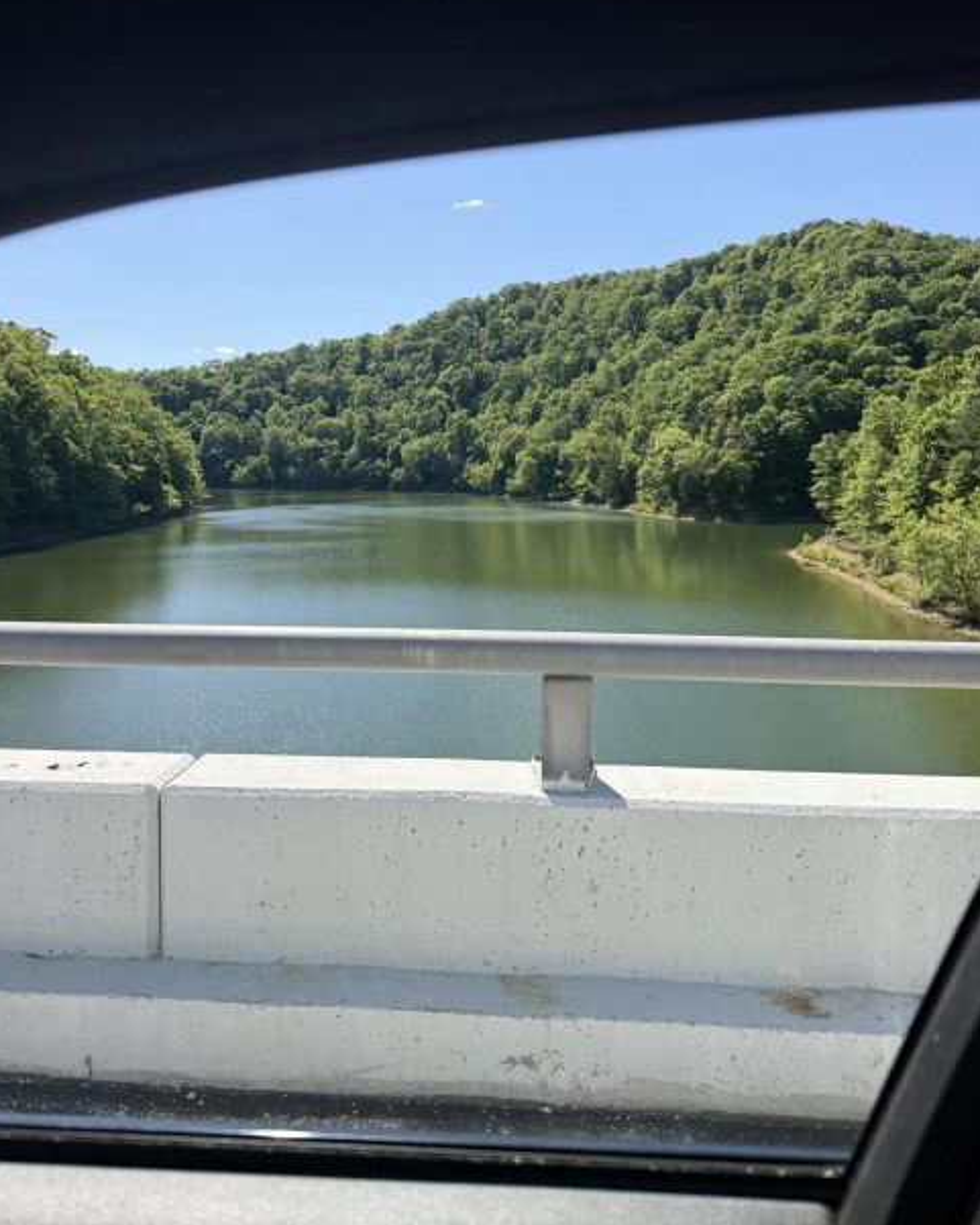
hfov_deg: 54.9
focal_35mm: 26
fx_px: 942
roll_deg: -1.2
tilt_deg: -6.3
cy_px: 553
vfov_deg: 65.9
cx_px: 487
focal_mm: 6.76
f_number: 1.78
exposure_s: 1/4167
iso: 80
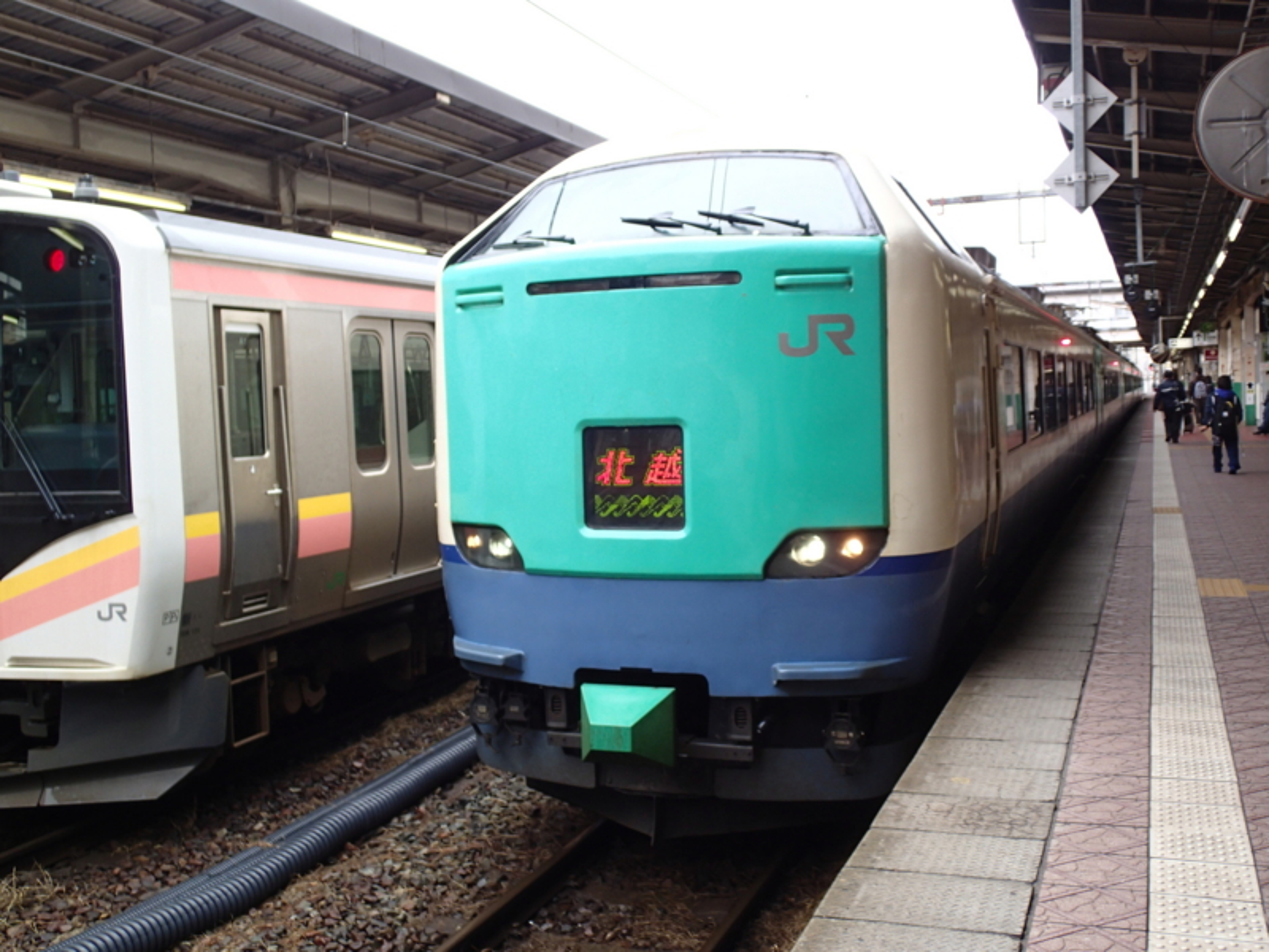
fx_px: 1283
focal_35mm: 35
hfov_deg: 52.6
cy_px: 476
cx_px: 634
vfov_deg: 40.7
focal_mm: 6.42
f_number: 3.5
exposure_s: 1/80
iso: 100
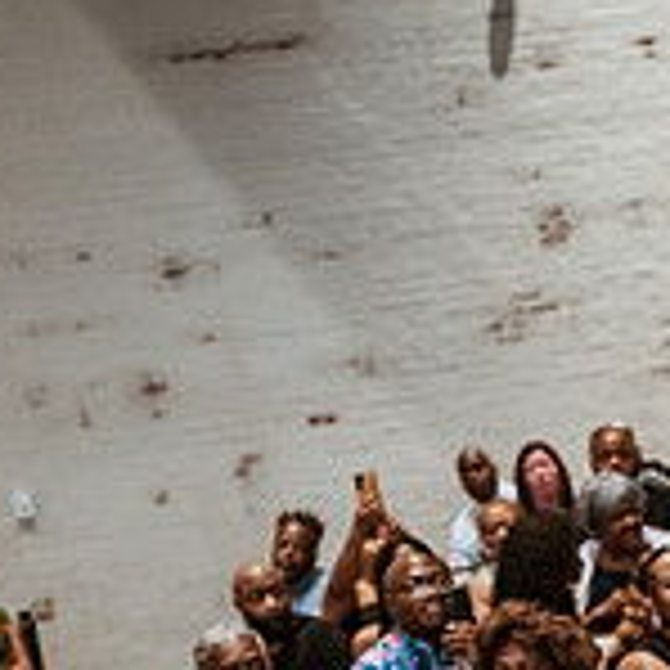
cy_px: 857
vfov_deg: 14.4
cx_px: 661
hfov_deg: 14.8
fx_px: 2540
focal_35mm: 116
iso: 1250
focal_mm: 35
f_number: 1.8
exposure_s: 1/500
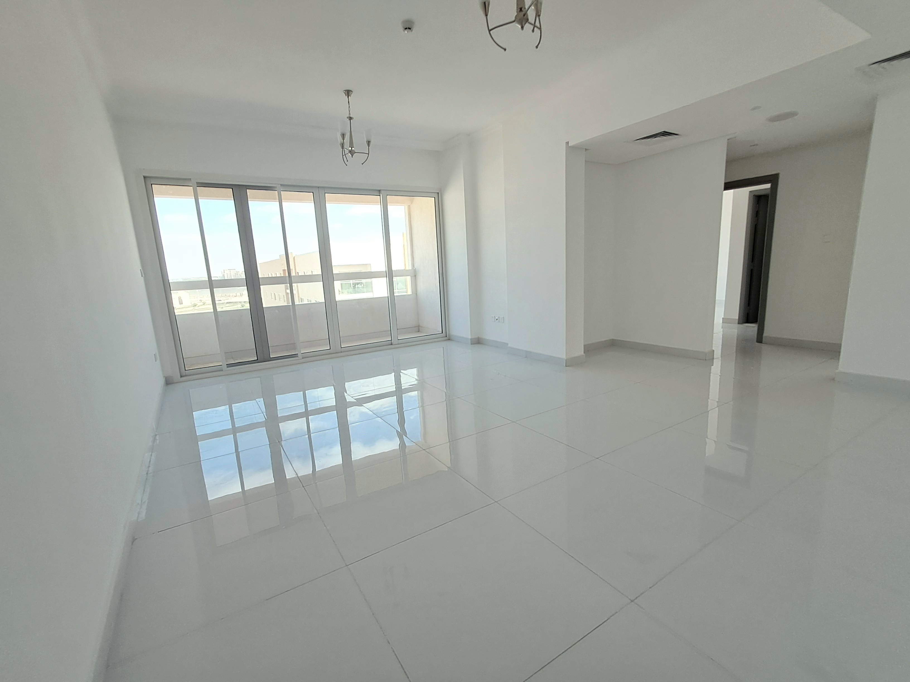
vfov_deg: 78.1
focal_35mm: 16
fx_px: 421
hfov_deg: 94.5
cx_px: 455
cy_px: 341
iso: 50
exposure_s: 1/60.2
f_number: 2.2
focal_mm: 1.64
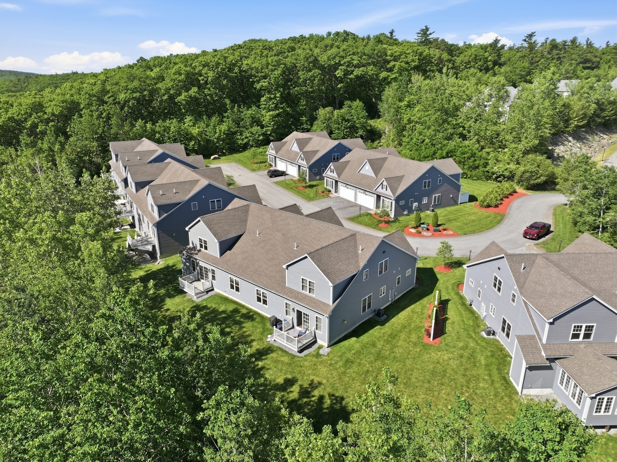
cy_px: 231
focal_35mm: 24
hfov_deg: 71.6
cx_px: 308
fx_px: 428
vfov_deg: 56.8
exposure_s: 1/100
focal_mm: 12.3
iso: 100
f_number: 2.8
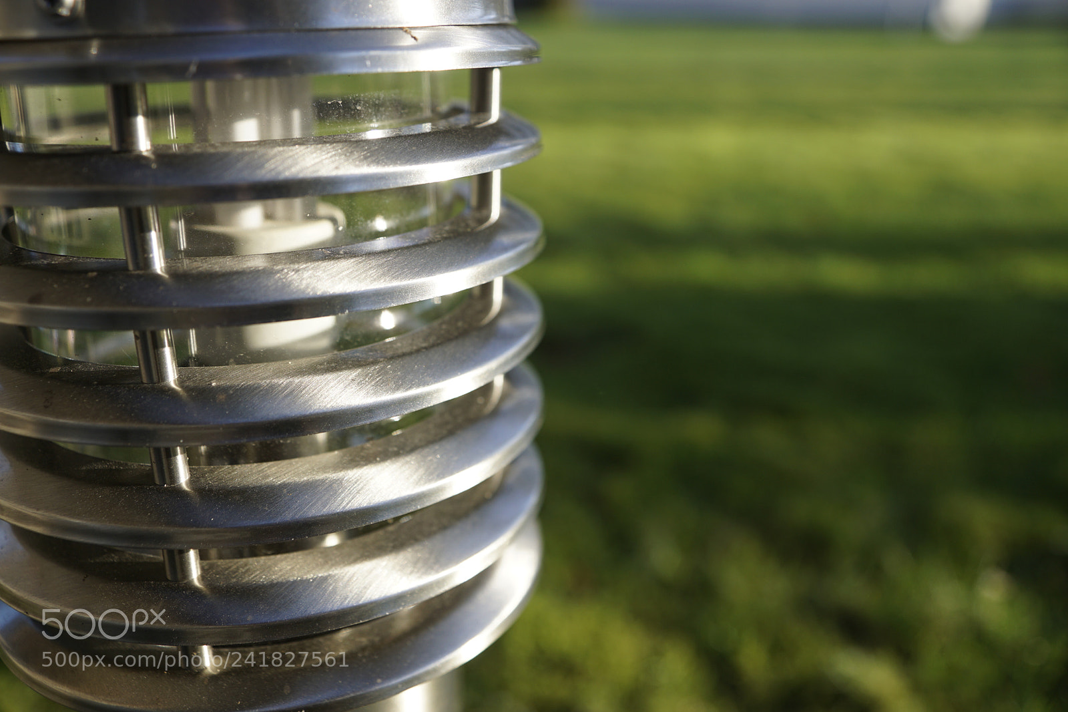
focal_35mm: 36
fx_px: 1068
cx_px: 534
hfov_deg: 53.1
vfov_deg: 36.9
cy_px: 356
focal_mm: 24
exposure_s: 1/320
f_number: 2.8
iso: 100
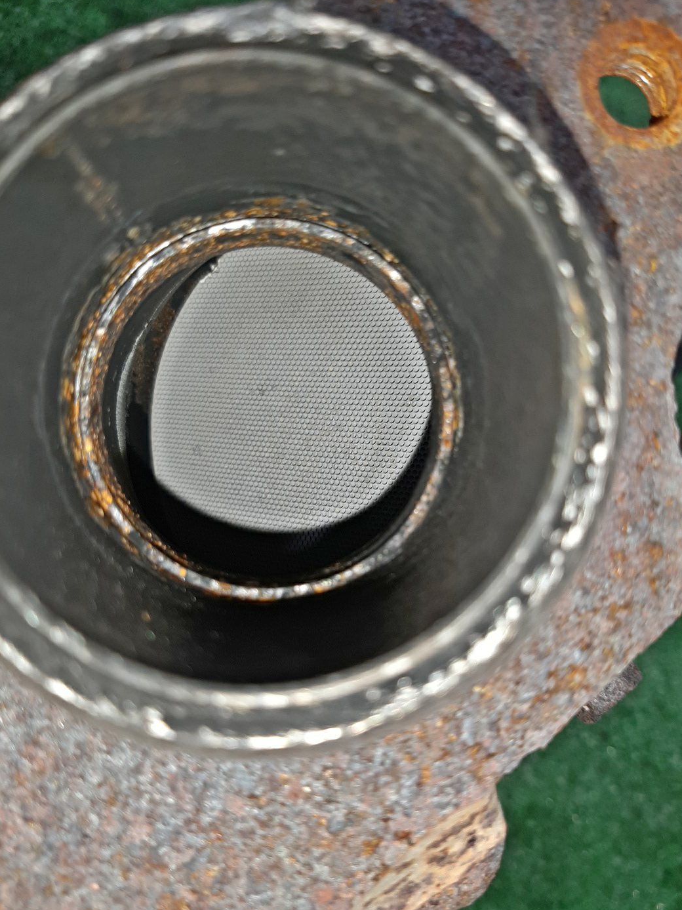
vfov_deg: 65.3
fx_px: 709
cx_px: 343
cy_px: 466
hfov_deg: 51.3
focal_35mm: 27
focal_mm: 3.93
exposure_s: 1/50
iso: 87
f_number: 1.7
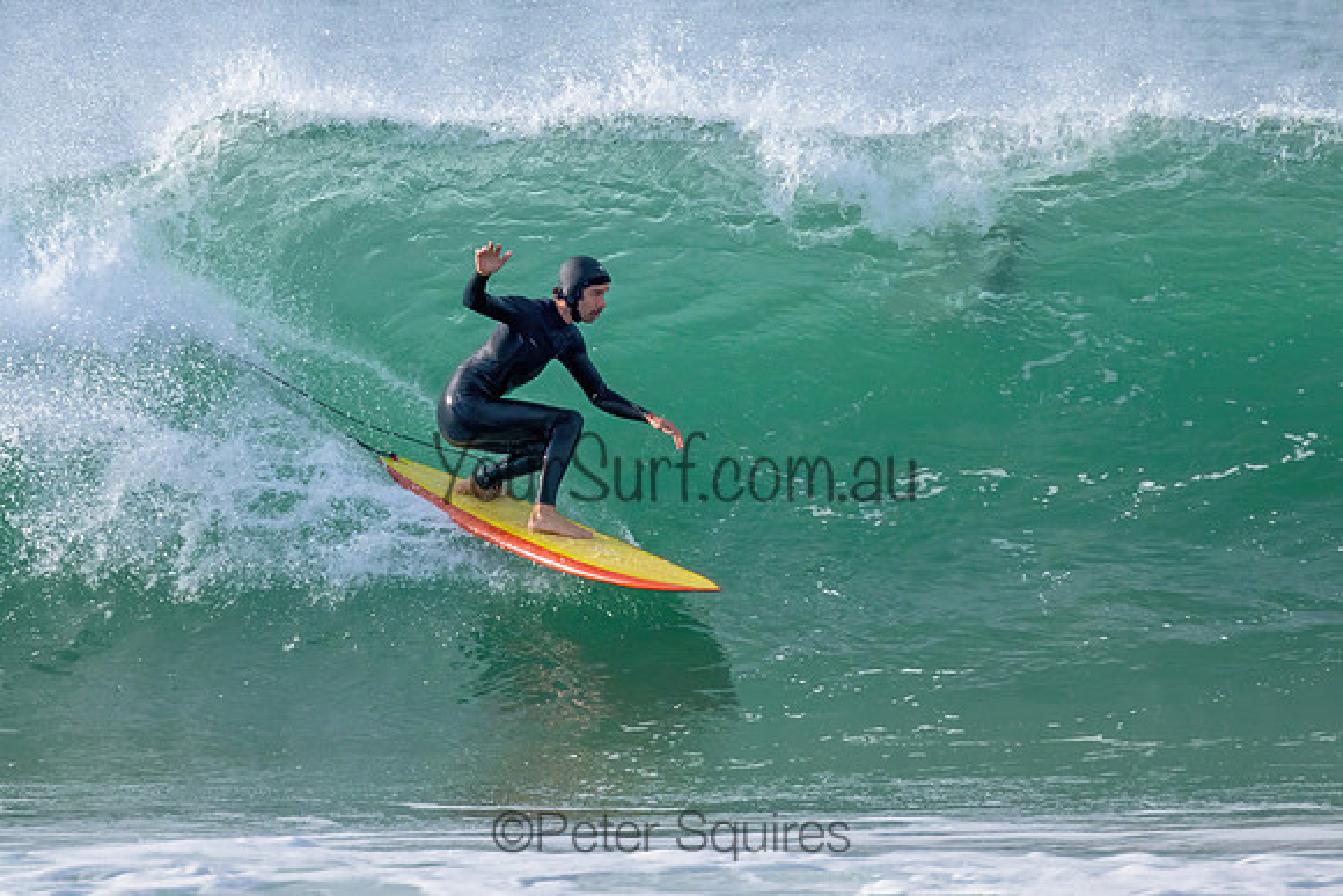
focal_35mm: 1101
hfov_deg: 1.9
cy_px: 302
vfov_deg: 1.2
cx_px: 558
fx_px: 41073
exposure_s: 1/1600
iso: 1600
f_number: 11
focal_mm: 800
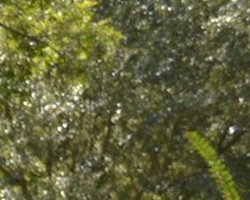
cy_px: 638
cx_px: -684
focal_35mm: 300
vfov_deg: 4.9
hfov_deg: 5.7
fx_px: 2220
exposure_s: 1/125
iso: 160
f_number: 5.6
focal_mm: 26
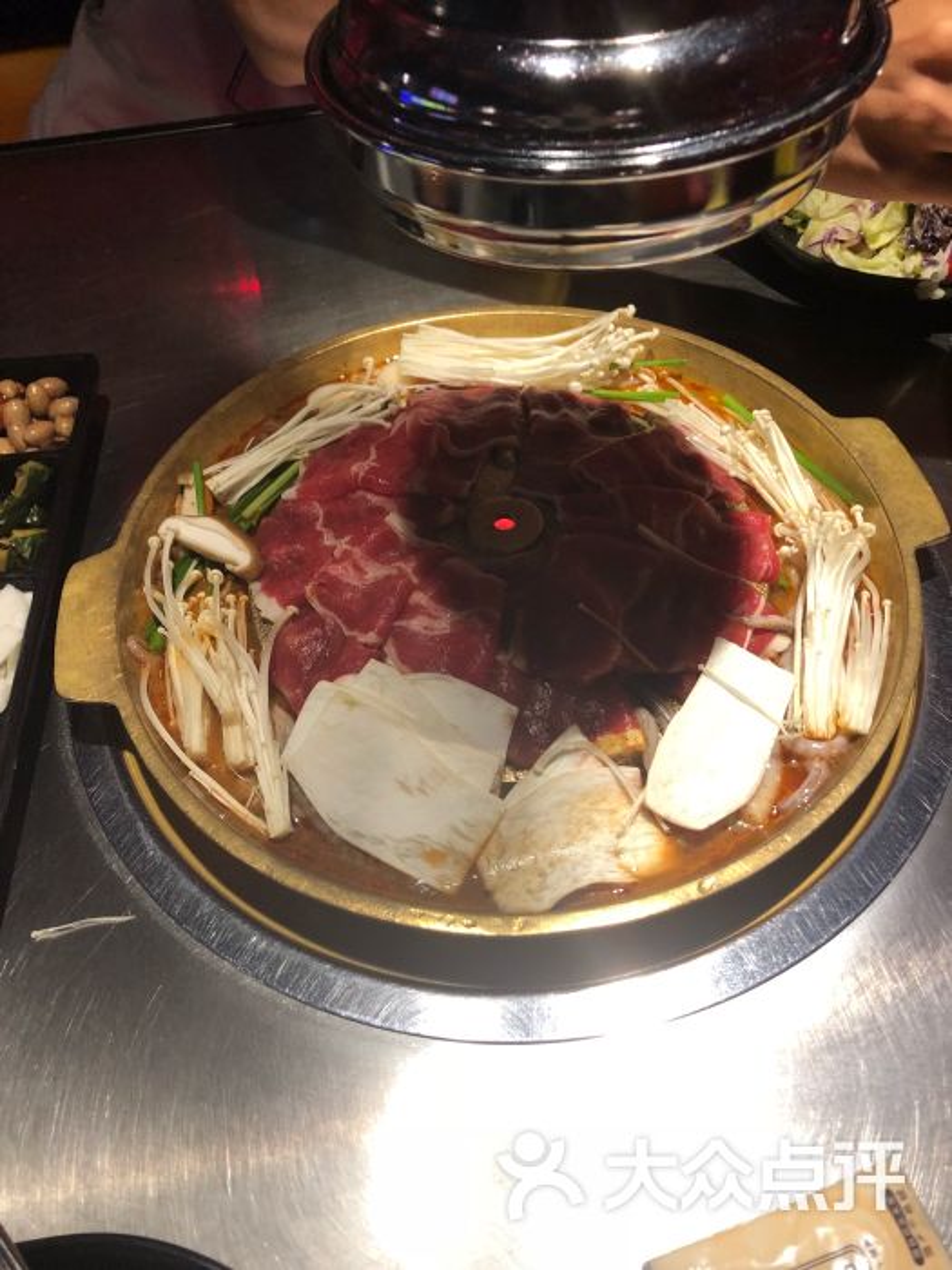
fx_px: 1063
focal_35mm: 29
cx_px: 476
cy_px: 635
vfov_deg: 61.7
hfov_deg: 48.2
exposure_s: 1/20
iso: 32
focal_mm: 3.99
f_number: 1.8
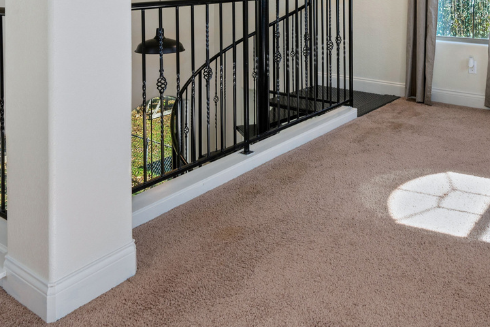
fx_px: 490
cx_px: 315
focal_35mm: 36
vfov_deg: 32.7
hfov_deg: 52.4
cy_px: -25
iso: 250
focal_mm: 16
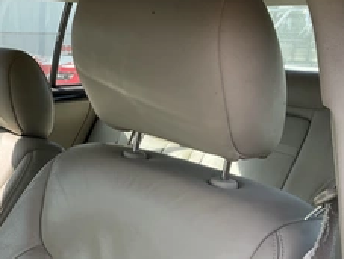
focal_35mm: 51
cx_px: 70
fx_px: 508
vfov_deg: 28.2
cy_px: 192
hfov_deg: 36.2
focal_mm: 3
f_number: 1.8
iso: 25
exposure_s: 1/425
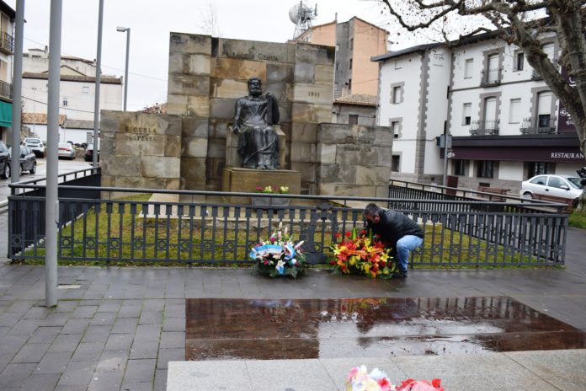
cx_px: 293
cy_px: 196
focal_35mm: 33
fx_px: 537
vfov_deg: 40.0
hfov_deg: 57.2
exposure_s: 1/200
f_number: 7.1
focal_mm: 22
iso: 400
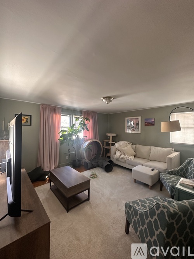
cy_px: 130
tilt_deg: -0.6
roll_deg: -0.6
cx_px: 97
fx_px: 105
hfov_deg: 85.7
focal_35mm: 14
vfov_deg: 102.1
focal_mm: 2.22
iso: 320
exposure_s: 1/93
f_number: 2.2
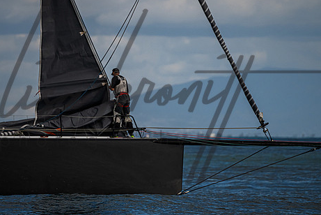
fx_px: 5978
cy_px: 112
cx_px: 147
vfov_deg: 2.1
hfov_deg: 3.1
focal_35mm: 670
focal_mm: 400
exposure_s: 1/5000
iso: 400
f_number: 5.6
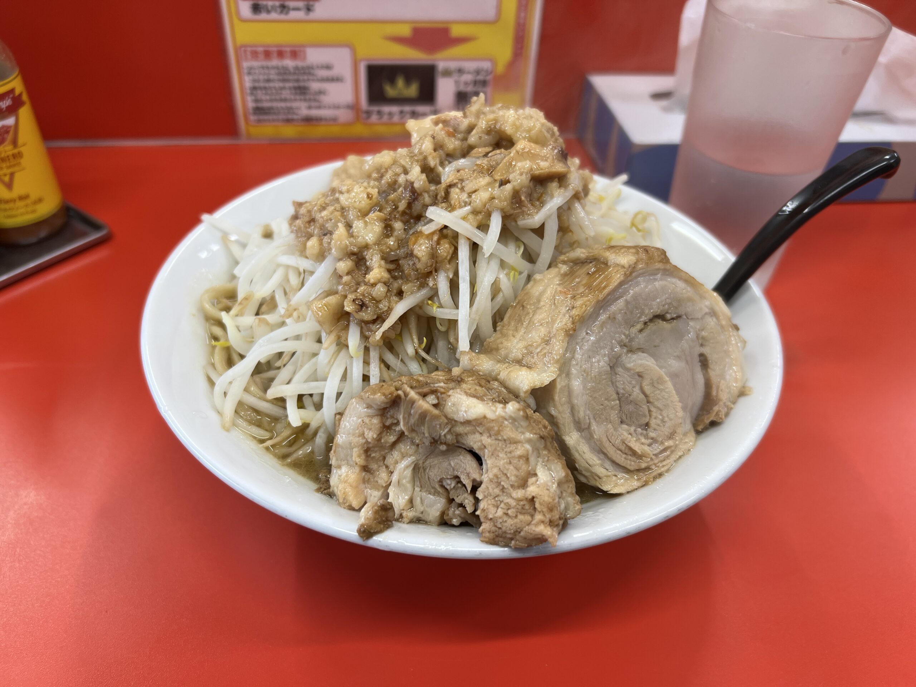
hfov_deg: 67.3
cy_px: 344
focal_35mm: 26
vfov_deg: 53.1
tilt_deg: -41.3
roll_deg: -3.0
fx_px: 688
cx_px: 458
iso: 50
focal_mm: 5.7
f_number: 1.5
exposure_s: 1/100
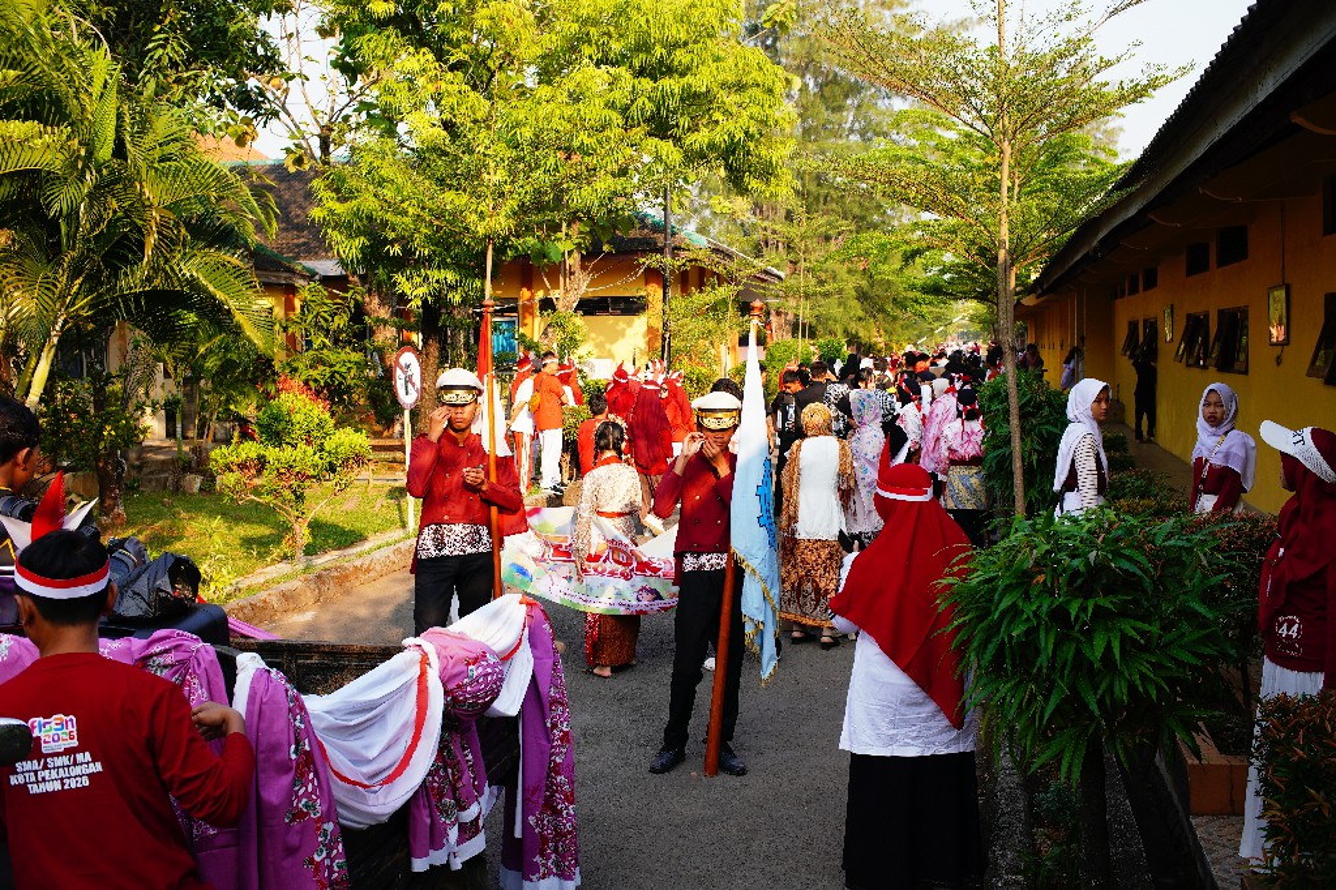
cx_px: 668
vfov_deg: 35.5
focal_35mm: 38
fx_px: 1391
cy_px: 445
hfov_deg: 51.3
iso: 100
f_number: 4
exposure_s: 1/250
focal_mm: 25
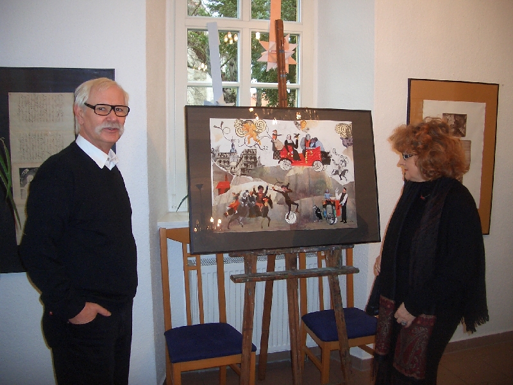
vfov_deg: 40.7
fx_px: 519
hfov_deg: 52.6
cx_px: 256
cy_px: 192
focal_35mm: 35
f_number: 2.6
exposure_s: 1/40
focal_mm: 5.8
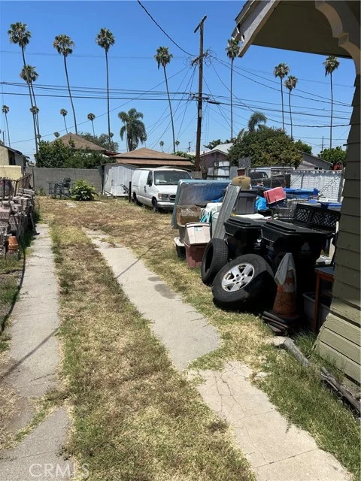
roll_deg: -1.0
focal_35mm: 26
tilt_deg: -12.9
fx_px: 362
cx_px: 180
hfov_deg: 53.1
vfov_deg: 67.3
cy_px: 240
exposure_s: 1/5319
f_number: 1.5
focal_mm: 5.7
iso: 50
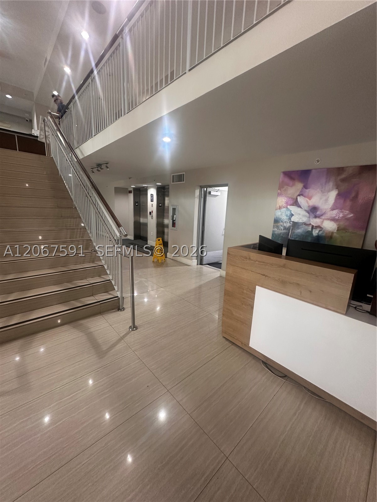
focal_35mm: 14
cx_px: 188
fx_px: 203
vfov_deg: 102.1
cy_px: 251
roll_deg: -4.2
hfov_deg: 85.7
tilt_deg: -10.9
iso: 250
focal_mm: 2.22
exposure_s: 1/60
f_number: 2.2
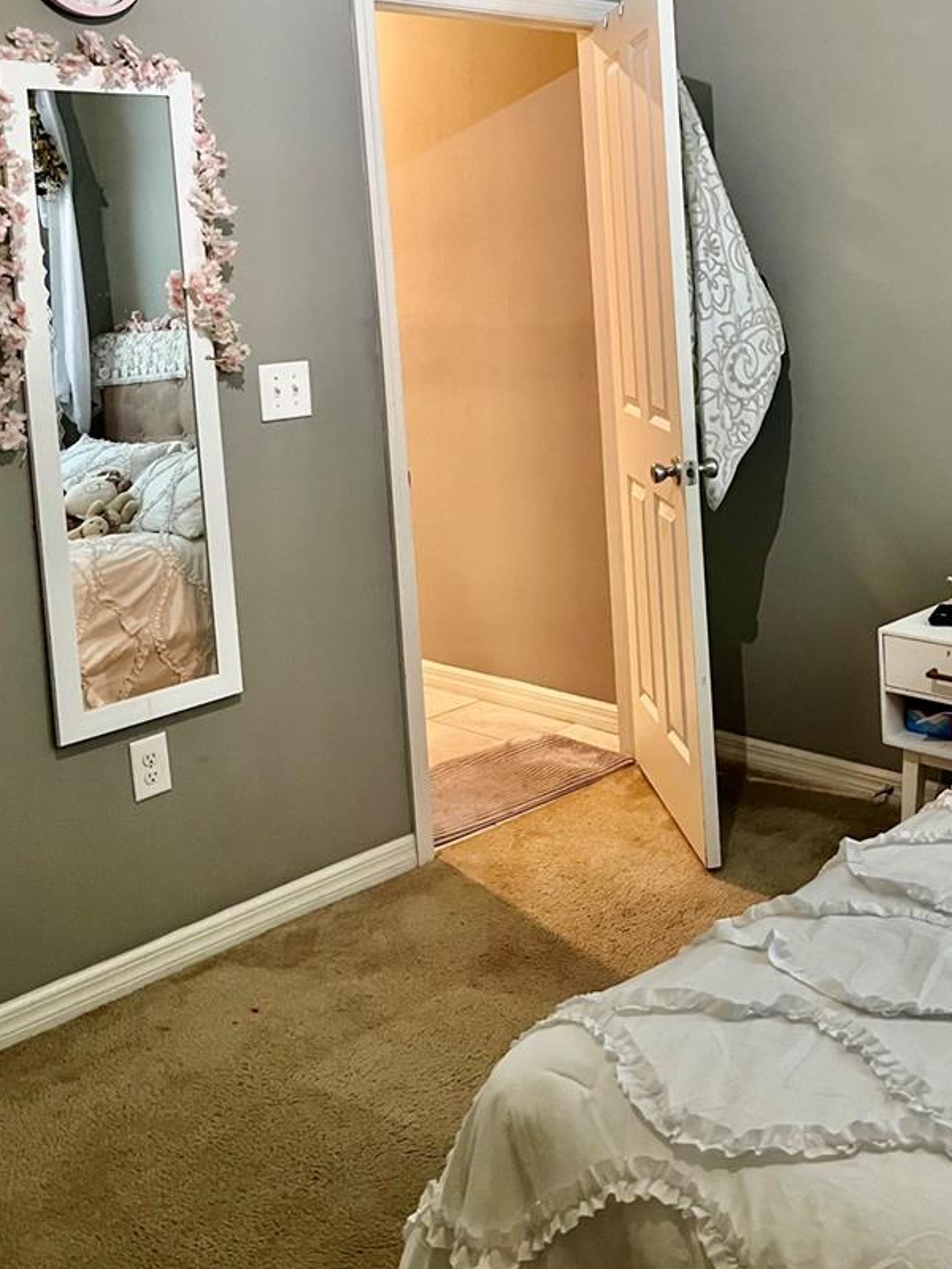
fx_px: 1430
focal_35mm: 39
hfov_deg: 36.3
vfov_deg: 46.4
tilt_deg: -3.7
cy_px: 344
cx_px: 655
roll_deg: +4.1
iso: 400
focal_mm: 5.1
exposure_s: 1/40
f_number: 1.6
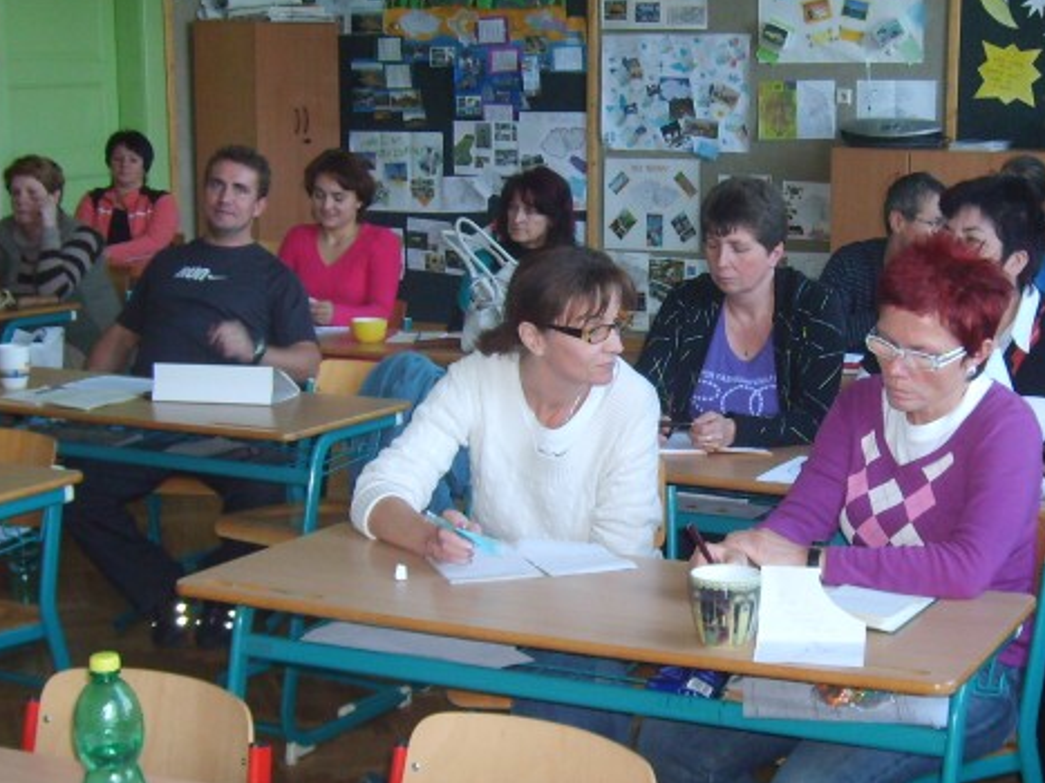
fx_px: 1811
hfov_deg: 31.9
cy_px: 461
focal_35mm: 60
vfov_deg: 24.4
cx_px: 698
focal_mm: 5.8
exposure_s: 1/45
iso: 133
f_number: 2.8
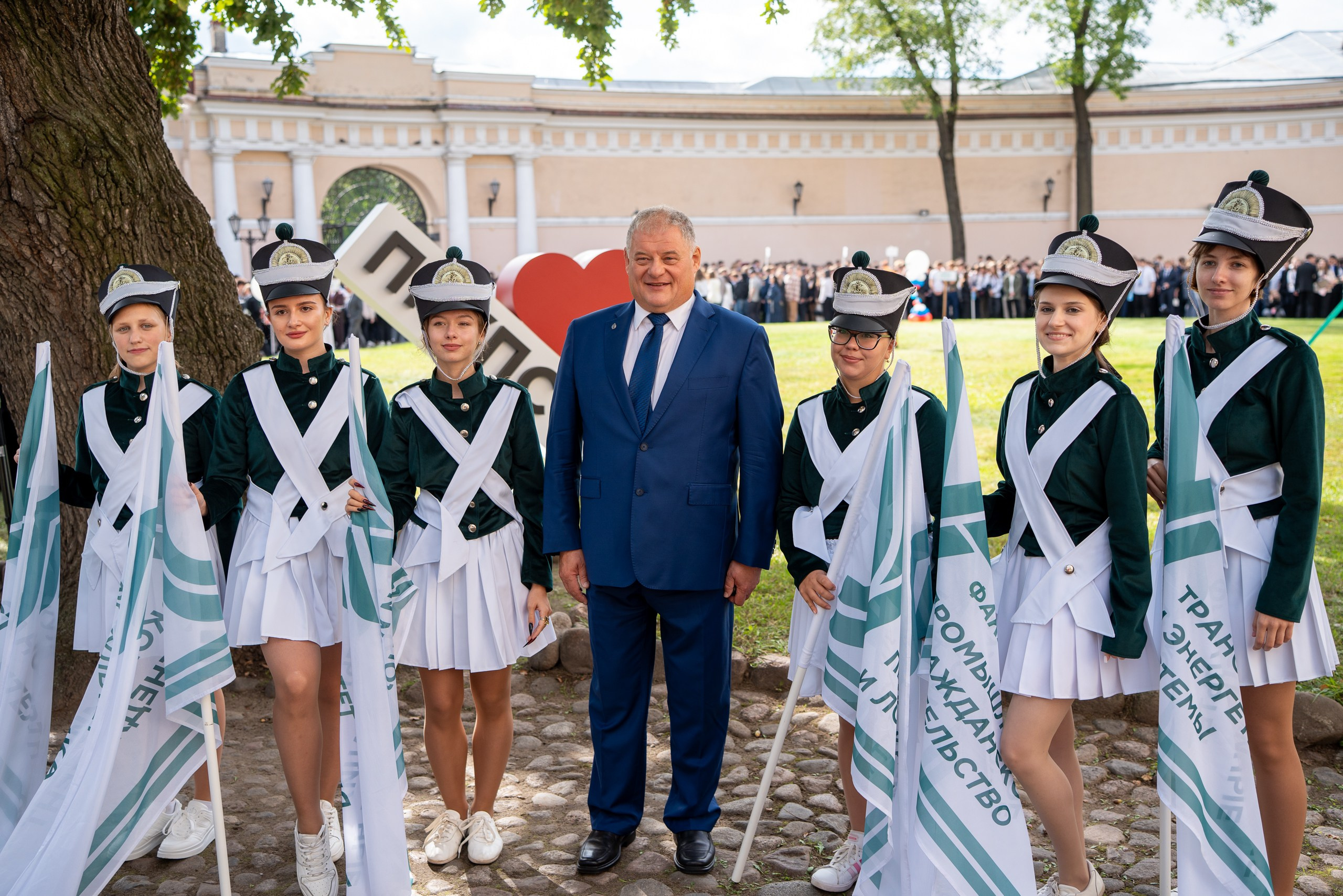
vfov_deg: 37.9
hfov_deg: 54.4
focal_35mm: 35
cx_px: 672
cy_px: 448
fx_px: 1306
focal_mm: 35
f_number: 2.8
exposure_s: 1/800
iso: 125
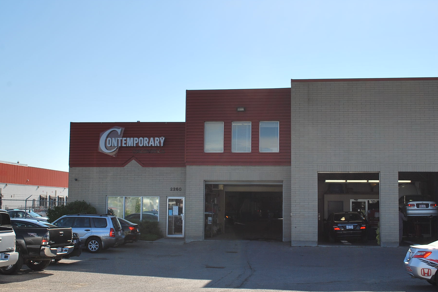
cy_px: 150
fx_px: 547
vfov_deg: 29.9
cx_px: 208
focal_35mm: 45
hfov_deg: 43.6
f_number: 10
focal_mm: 28
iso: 100
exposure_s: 1/200
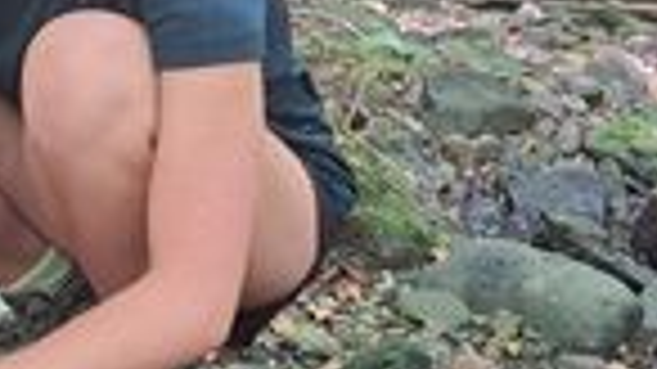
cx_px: 160
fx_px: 1393
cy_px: 124
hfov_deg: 26.2
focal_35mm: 80
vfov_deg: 15.1
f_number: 1.8
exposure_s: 1/50
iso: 400
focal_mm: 5.23
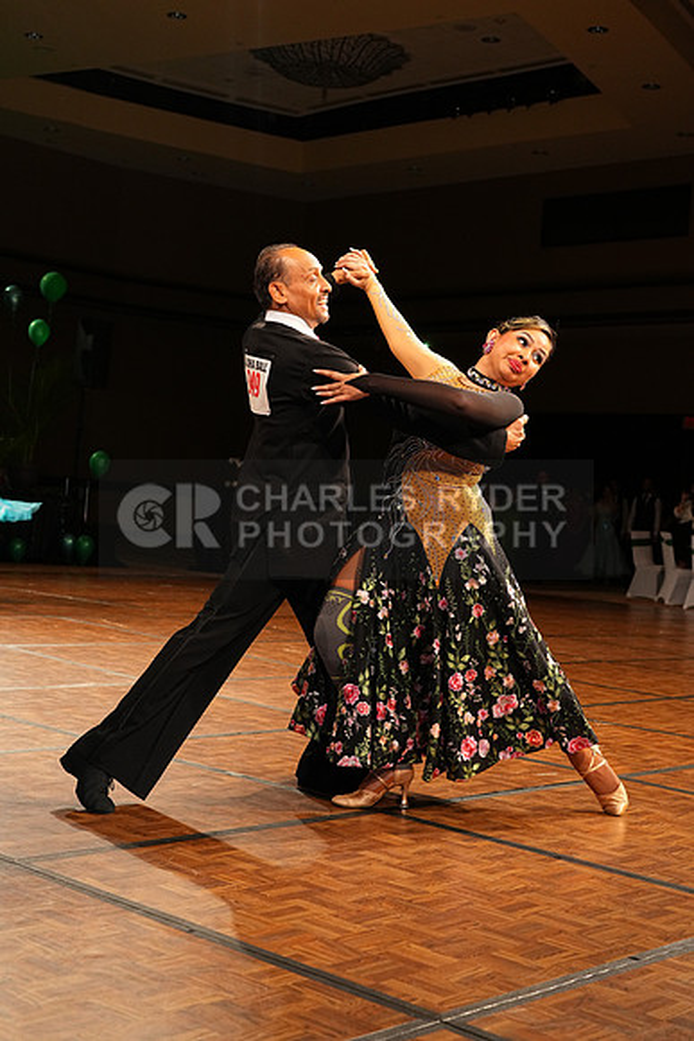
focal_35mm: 48
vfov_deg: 41.1
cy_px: 520
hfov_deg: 28.1
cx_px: 347
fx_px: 1387
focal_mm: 48
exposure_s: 1/200
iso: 2500
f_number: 5.6
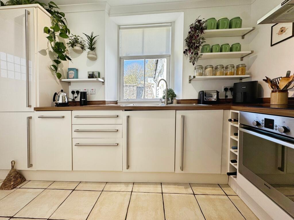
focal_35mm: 14
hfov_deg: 102.1
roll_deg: +0.4
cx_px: 147
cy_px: 110
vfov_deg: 85.7
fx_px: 119
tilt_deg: -2.8
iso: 40
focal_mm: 2.22
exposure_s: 1/108
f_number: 2.2
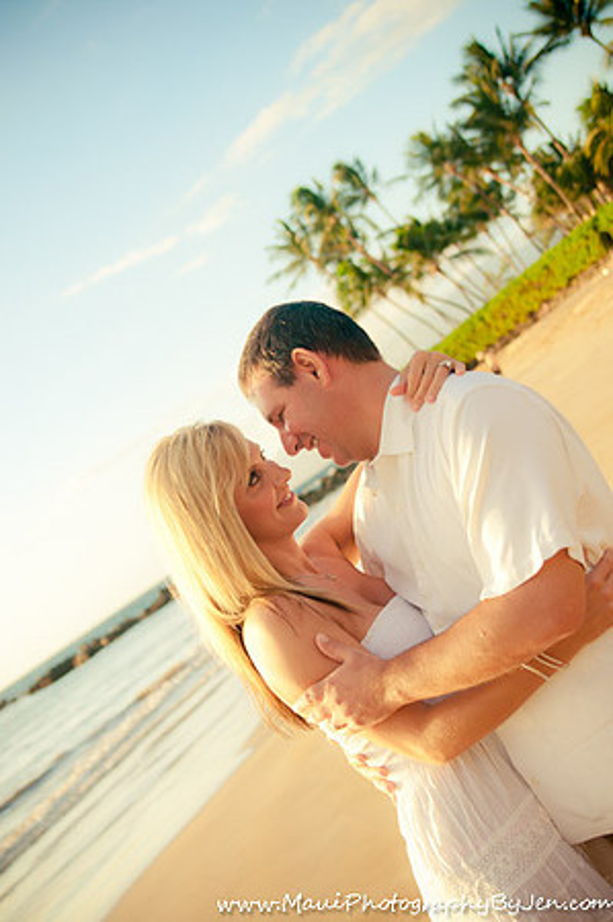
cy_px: 461
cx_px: 306
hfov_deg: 26.4
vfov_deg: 38.9
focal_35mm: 51
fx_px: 1306
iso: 200
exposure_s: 1/800
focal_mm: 34
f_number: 2.8
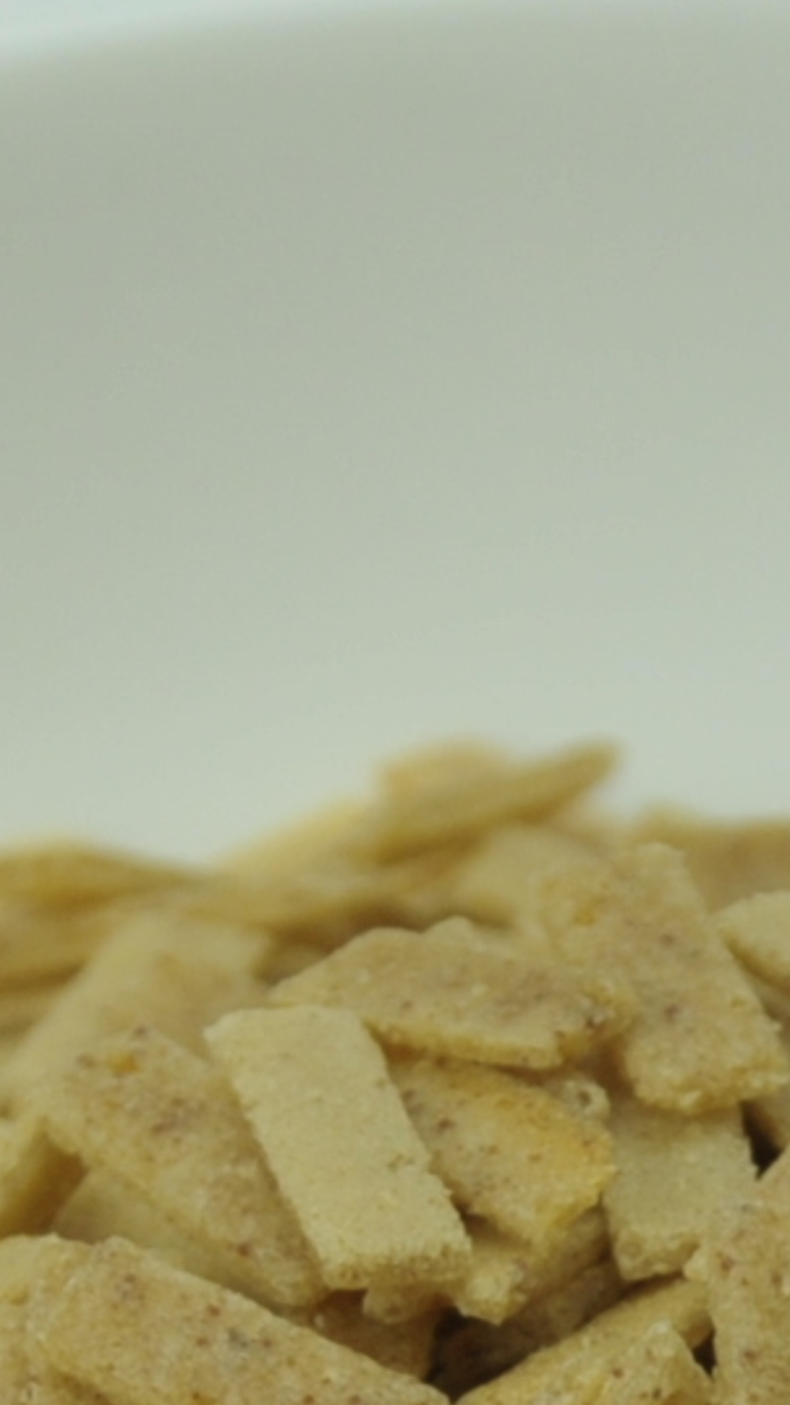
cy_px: 1544
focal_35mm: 658
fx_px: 24508
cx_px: 858
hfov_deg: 1.8
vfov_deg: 3.3
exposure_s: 1/60
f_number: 7.1
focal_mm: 70
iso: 200
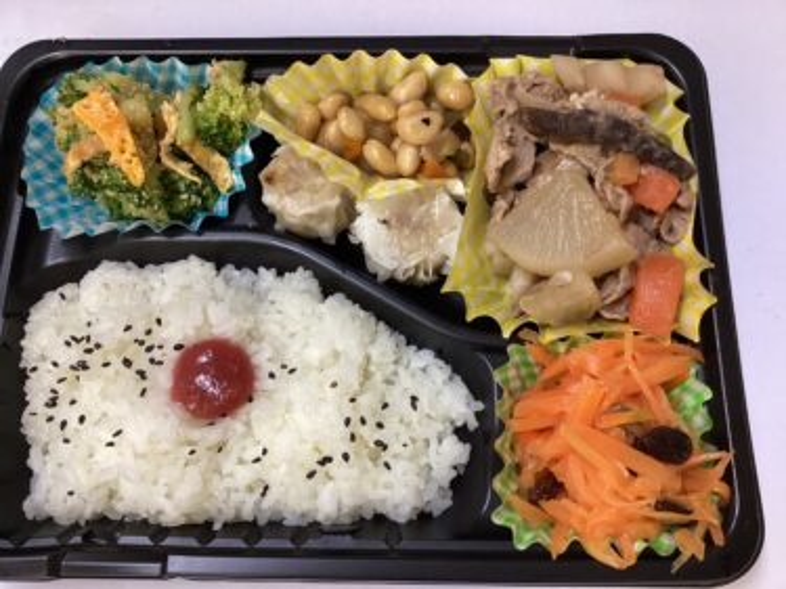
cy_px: 294
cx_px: 393
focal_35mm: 31
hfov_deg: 58.4
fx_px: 704
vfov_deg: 45.4
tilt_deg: -73.8
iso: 200
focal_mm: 3.3
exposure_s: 1/60
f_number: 2.4
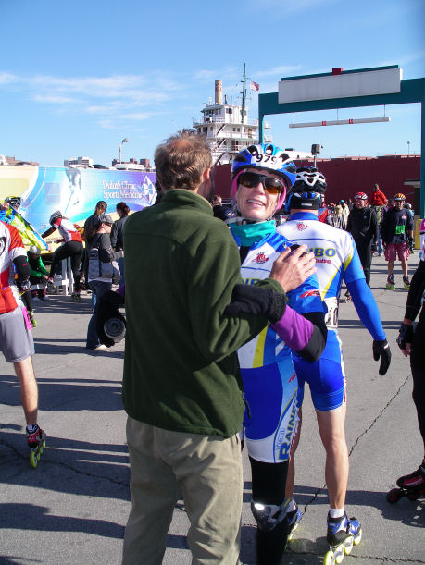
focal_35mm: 37
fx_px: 605
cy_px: 282
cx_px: 212
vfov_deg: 50.1
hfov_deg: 38.7
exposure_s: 1/320
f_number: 4.2
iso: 80
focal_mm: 7.8
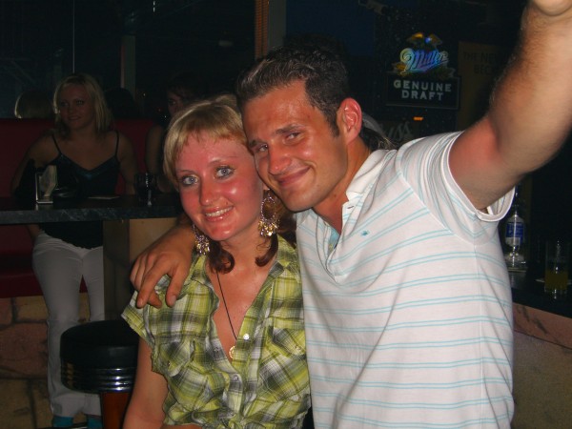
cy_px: 214
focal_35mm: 46
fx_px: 760
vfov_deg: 31.5
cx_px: 286
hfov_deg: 41.2
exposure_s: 1/60
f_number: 3.1
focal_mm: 9.5
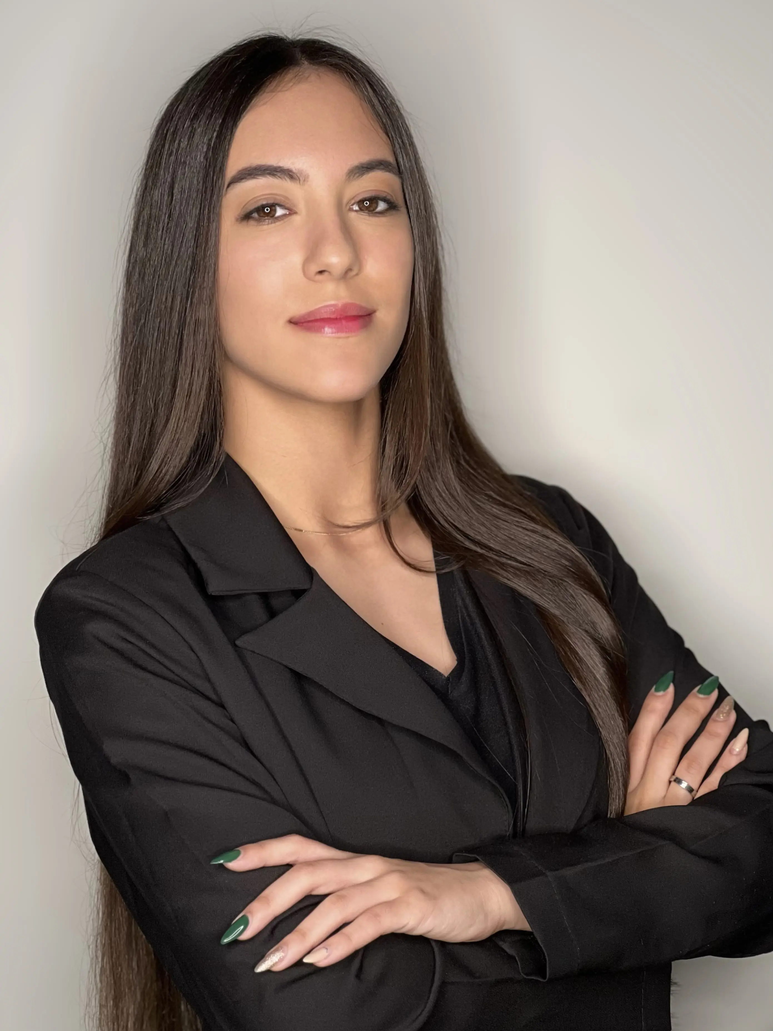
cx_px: 386
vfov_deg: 25.3
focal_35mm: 77
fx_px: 2293
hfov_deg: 19.1
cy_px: 516
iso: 200
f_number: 2.8
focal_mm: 9
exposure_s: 1/121
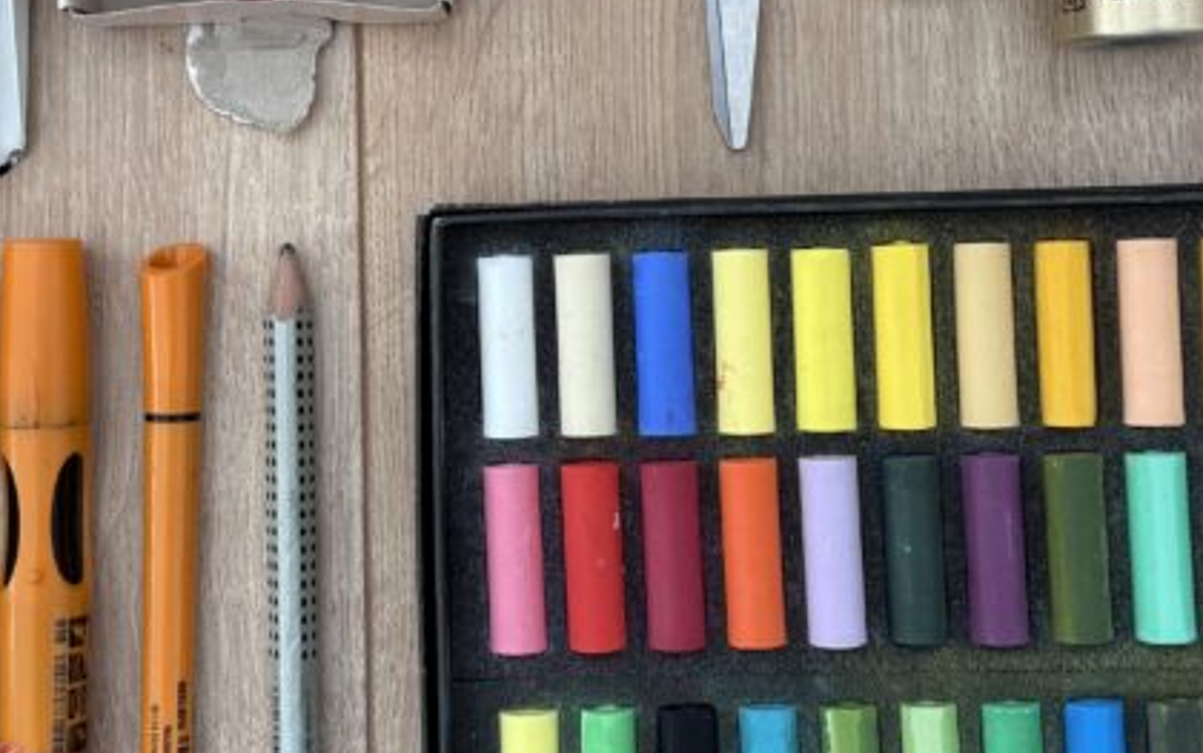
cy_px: 146
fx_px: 2034
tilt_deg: -86.5
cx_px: 521
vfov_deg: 20.7
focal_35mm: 62
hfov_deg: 32.9
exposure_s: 1/82
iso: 200
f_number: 1.78
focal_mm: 6.76
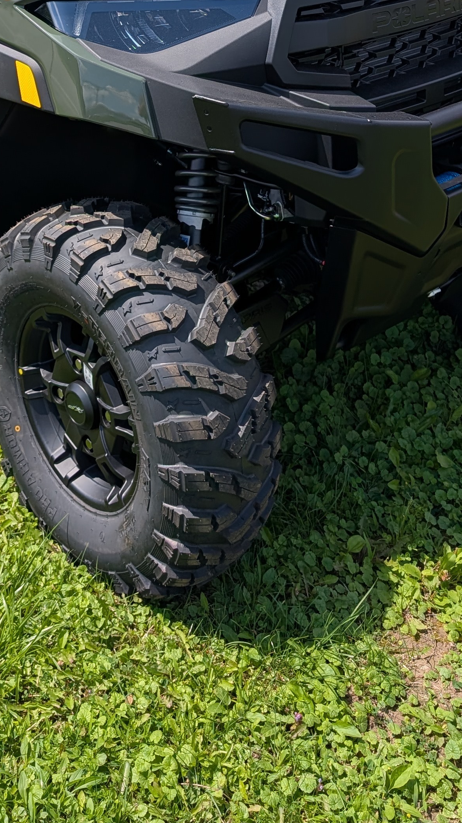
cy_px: 58
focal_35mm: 51
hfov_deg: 23.1
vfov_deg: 37.5
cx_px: 90
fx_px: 1111
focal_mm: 6.9
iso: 20
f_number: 1.68
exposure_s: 1/1025
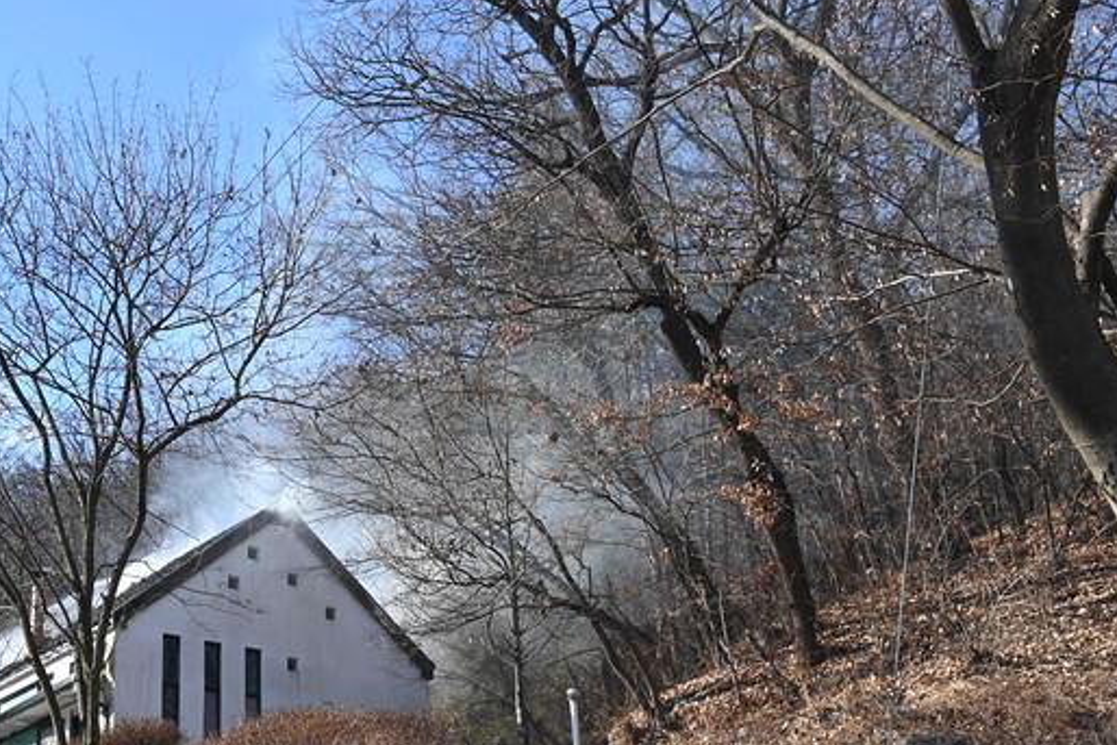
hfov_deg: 33.5
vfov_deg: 23.7
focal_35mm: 56
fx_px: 1738
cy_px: 643
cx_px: 83
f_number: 7.1
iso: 100
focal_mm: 30
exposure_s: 1/200
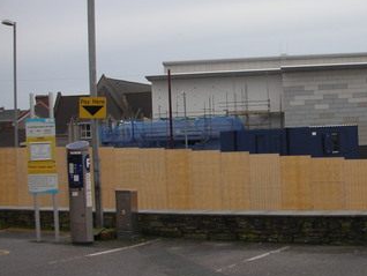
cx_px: 282
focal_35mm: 66
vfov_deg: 22.2
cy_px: 109
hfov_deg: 28.9
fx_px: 700
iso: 50
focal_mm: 5.8
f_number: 3
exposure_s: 1/117
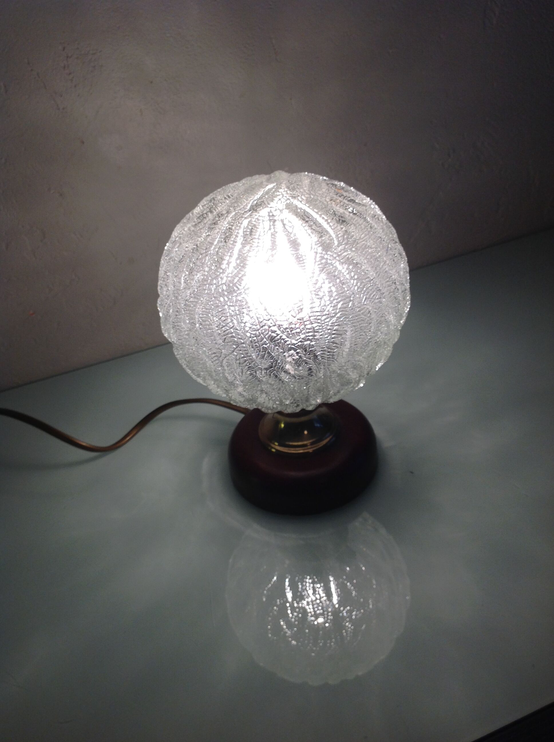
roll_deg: +8.8
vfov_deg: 52.7
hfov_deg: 40.6
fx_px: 749
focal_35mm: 35
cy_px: 371
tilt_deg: -34.9
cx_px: 277
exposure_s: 1/100
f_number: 2.4
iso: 64
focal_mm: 4.28
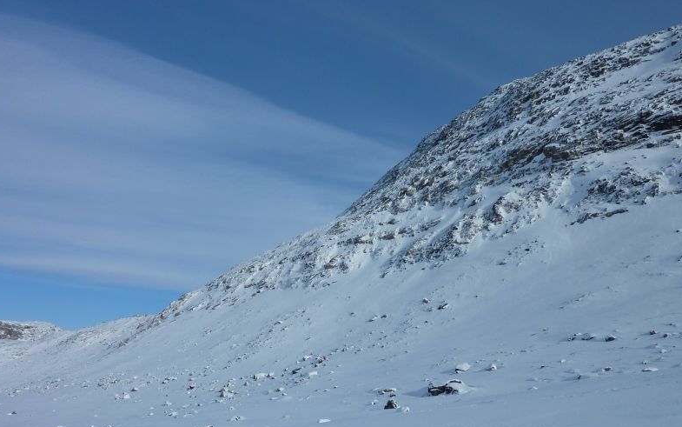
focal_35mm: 27
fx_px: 502
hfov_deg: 68.4
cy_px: 246
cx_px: 337
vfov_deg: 45.9
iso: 80
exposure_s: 1/800
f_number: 5.6
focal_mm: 4.1
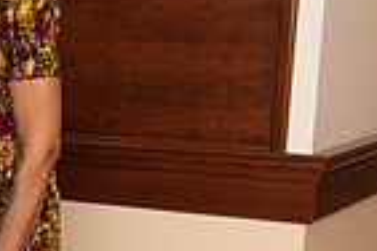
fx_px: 1246
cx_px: -299
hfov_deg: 15.0
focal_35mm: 119
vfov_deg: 11.4
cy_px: 230
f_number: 4
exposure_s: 1/200
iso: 800
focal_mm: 27
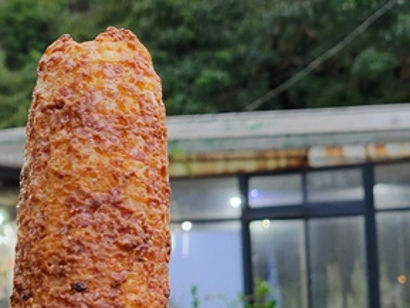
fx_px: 1066
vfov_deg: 16.3
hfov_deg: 21.0
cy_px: 258
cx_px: -7
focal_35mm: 90
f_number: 1.8
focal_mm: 5.4
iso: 200
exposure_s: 1/40
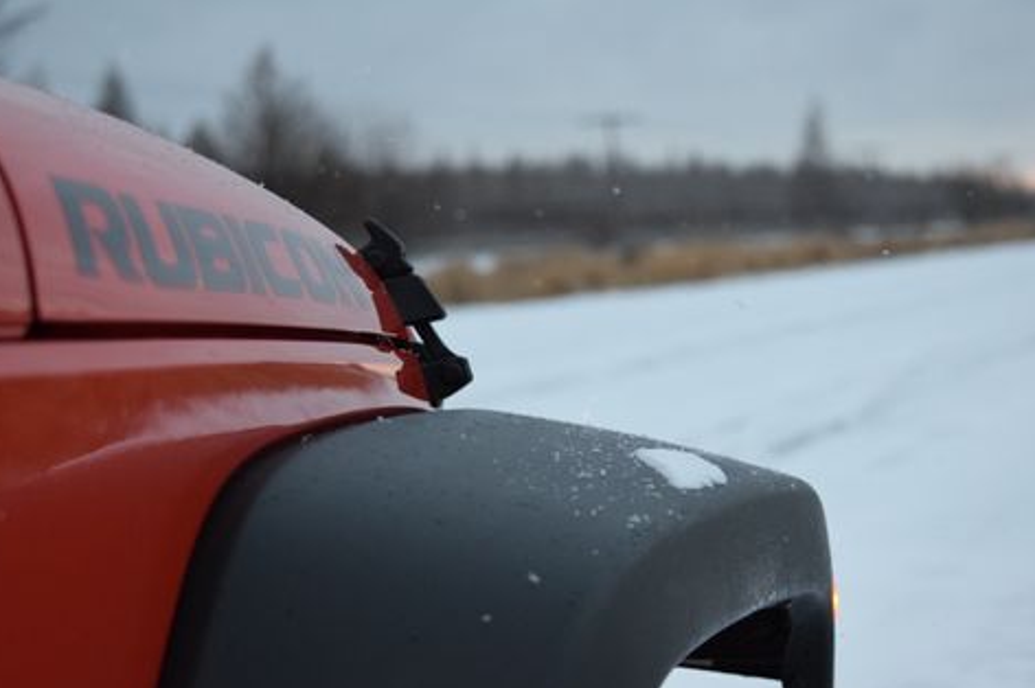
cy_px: 352
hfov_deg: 22.7
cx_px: 511
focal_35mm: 90
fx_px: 2572
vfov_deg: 15.2
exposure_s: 1/500
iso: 2200
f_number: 4.5
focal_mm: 55
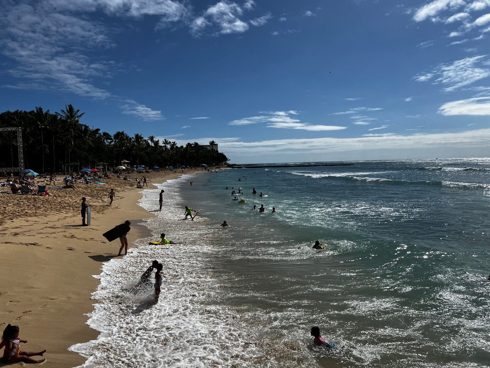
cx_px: 245
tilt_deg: -2.4
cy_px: 184
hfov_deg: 67.3
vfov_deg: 53.1
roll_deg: +2.0
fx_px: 368
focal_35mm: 26
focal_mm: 5.7
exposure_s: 1/16393
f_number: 1.5
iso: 50
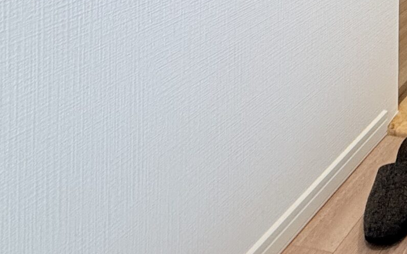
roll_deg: -0.8
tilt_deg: +0.0
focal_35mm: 48
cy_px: -228
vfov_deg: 19.0
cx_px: 616
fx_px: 533
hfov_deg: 27.7
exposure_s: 1/100
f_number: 2.2
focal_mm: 2.22
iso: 320
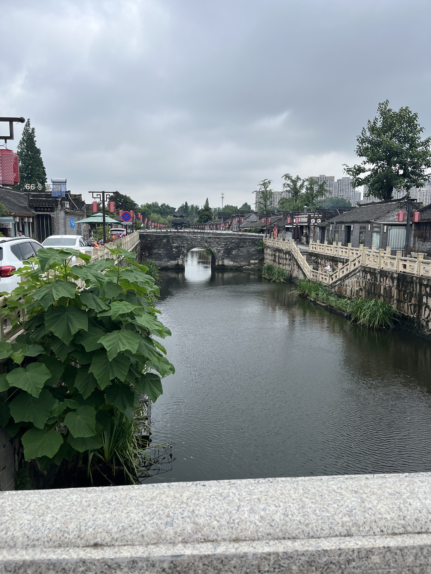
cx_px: 216
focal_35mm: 26
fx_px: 432
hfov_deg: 53.1
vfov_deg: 67.3
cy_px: 287
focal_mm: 5.1
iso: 50
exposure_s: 1/2755
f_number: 1.6
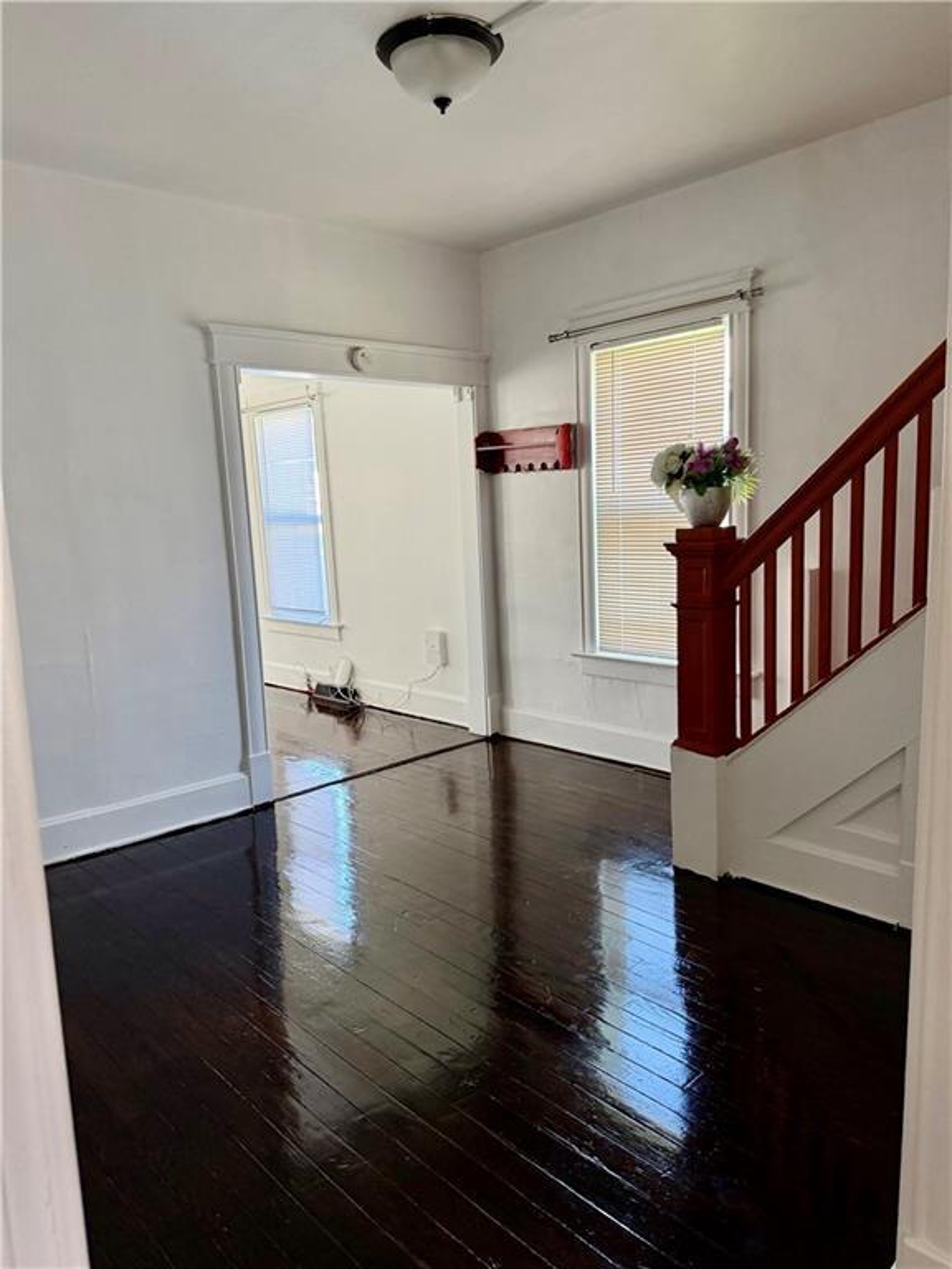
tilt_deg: -9.0
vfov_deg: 71.6
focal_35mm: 24
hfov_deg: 56.8
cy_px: 634
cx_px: 476
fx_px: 880
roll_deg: +1.5
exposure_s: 1/63
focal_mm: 6.76
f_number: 1.78
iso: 200
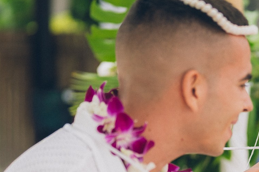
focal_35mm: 204
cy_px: 182
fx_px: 1468
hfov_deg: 9.9
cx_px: 329
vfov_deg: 6.7
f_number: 1.4
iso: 125
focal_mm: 50
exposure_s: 1/1000
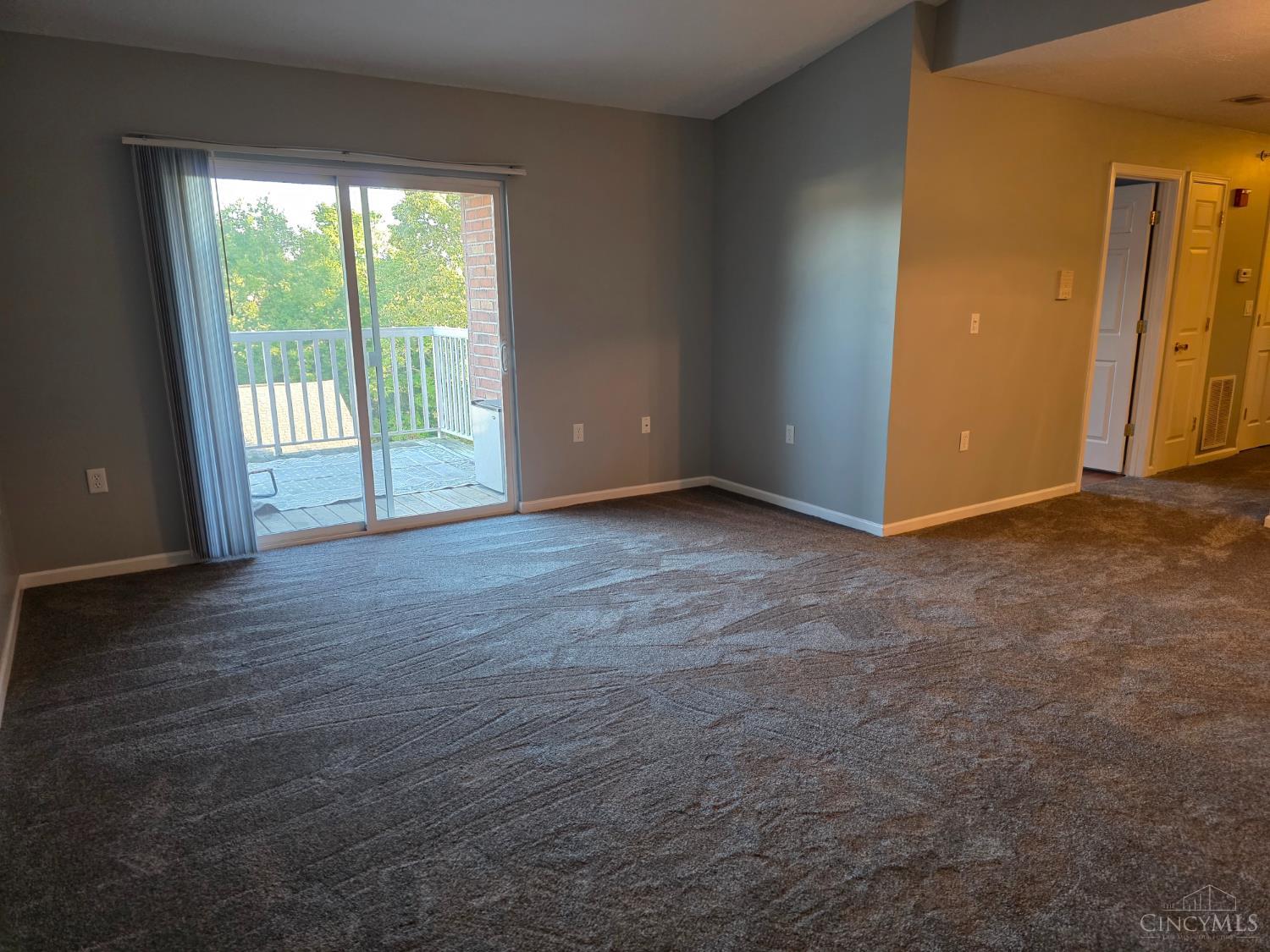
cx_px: 635
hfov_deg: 73.9
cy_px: 476
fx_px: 844
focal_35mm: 23
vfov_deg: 58.9
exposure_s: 1/120
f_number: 1.7
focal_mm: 6.3
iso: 400
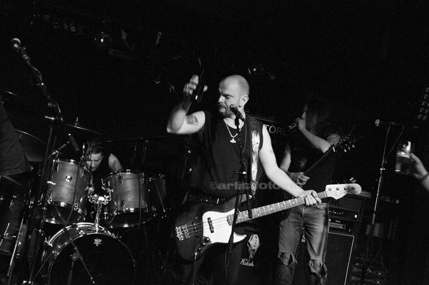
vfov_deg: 28.9
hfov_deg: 42.4
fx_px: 553
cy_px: 142
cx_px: 214
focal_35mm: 46
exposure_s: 1/60
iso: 1600
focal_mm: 31
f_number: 4
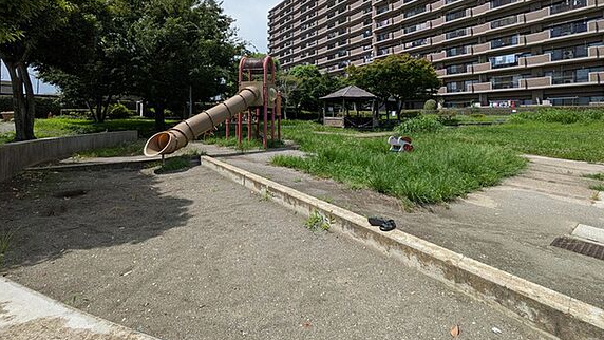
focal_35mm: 16
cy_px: 115
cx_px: 296
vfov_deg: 65.5
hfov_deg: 99.3
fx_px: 256
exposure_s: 1/2294
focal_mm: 1.83
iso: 51
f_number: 2.2
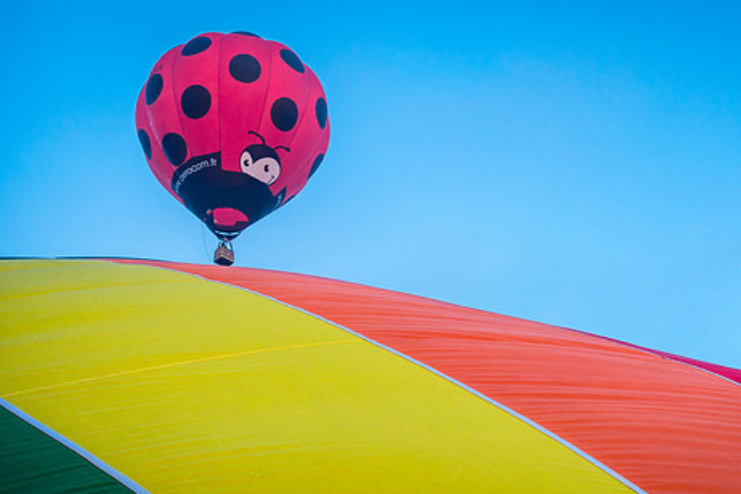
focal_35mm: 57
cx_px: 464
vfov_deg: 23.8
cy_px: 229
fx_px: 1173
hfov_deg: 34.9
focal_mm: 16.17
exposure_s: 1/250
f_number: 4
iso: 125
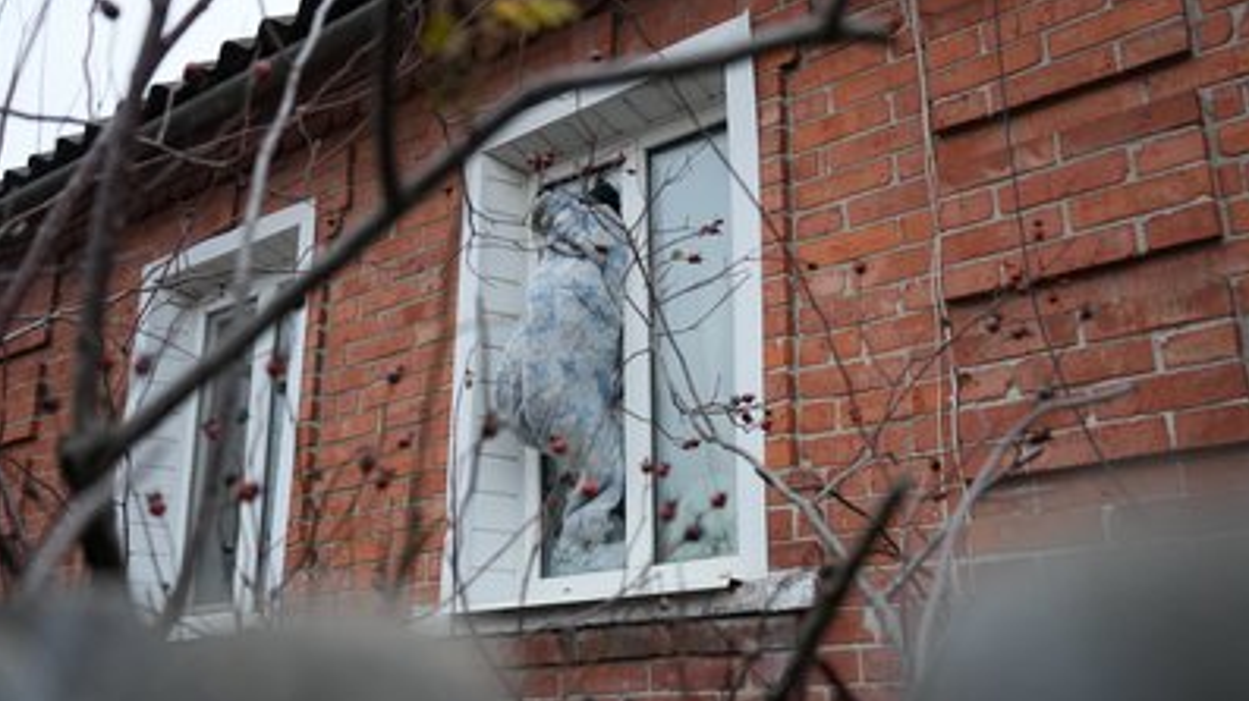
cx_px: 623
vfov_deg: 31.1
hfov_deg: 52.8
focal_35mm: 38
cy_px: 382
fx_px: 1258
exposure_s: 1/500
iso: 5000
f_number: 3.2
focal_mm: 36
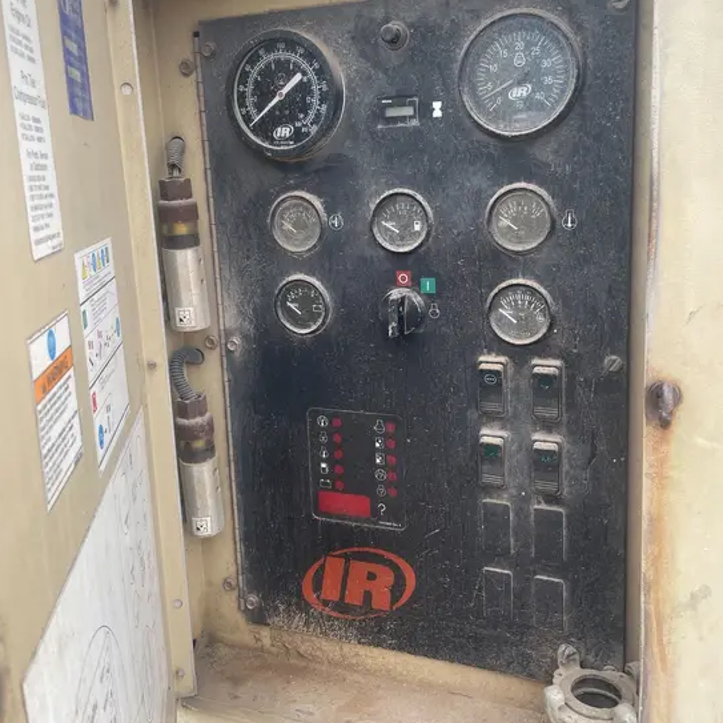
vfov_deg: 52.2
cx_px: 363
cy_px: 295
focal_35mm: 31
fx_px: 733
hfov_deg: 52.5
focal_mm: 4.2
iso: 32
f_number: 1.6
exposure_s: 1/527
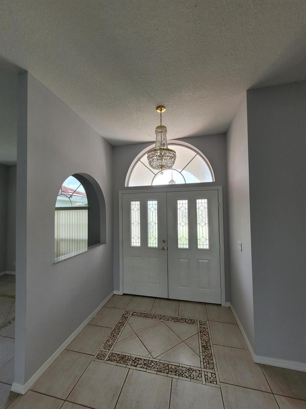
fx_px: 153
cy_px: 204
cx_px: 153
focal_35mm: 13
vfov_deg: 106.2
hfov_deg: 89.9
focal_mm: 1.74
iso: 64
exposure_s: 1/119
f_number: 2.2
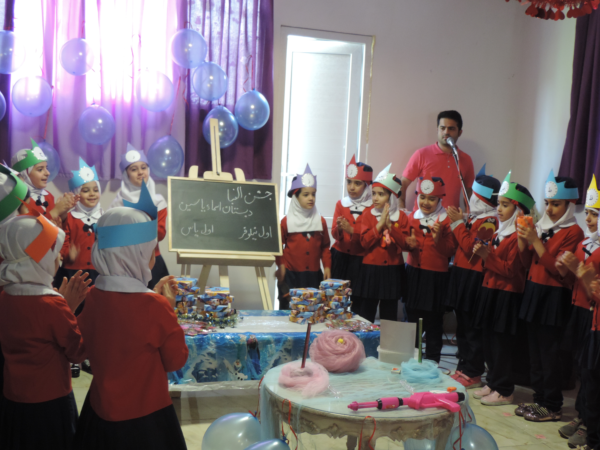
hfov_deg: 41.2
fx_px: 797
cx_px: 299
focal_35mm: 46
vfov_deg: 31.5
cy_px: 238
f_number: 3.4
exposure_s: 1/20
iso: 400
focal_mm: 7.6
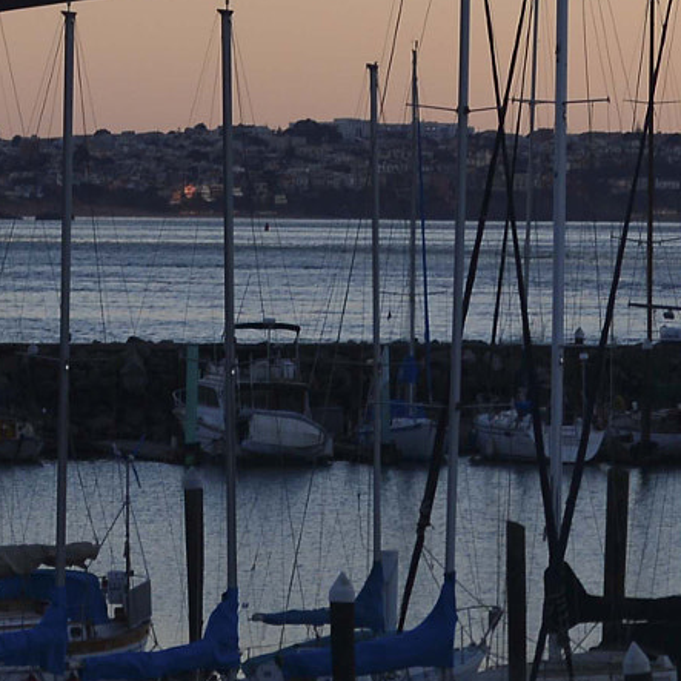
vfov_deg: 6.3
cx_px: 730
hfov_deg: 6.3
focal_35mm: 275
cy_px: -168
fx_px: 6121
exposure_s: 1/250
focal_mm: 70
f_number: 2.8
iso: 400
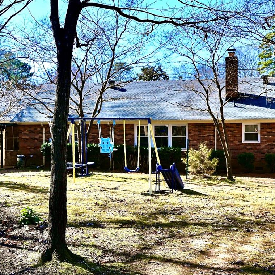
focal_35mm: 55
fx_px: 494
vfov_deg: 31.1
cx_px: 123
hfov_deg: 31.1
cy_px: 145
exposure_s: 1/250
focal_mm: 24
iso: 125
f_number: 5.6
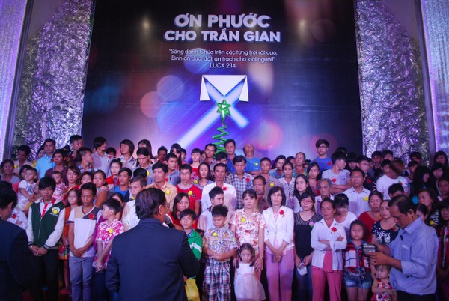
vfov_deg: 48.1
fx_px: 337
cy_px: 150
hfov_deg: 67.3
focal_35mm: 27
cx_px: 224
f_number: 3.5
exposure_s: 1/60
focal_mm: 18
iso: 500
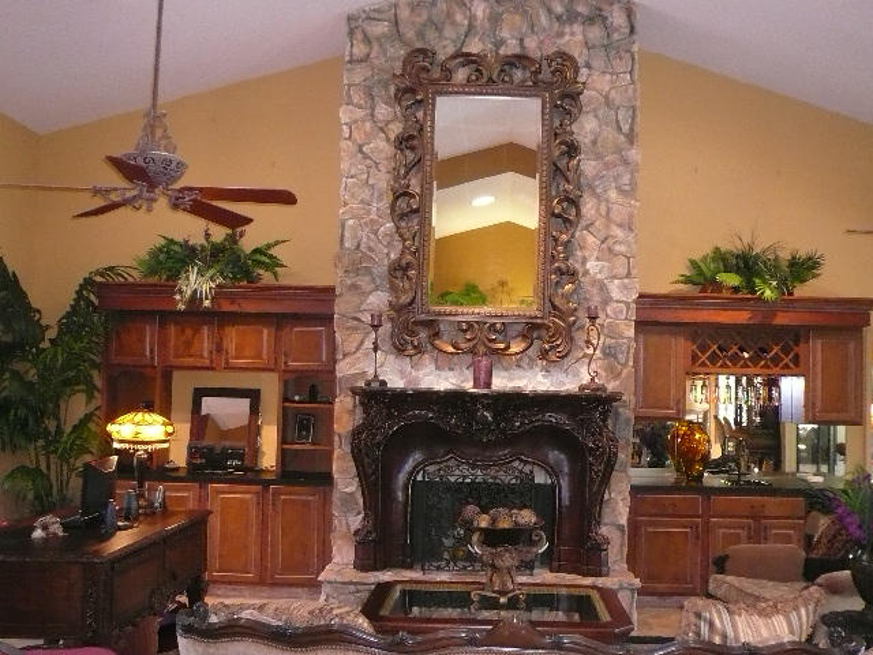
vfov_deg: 39.7
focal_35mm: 36
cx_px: 436
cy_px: 328
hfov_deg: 51.4
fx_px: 908
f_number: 2.8
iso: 400
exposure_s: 1/30
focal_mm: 4.6
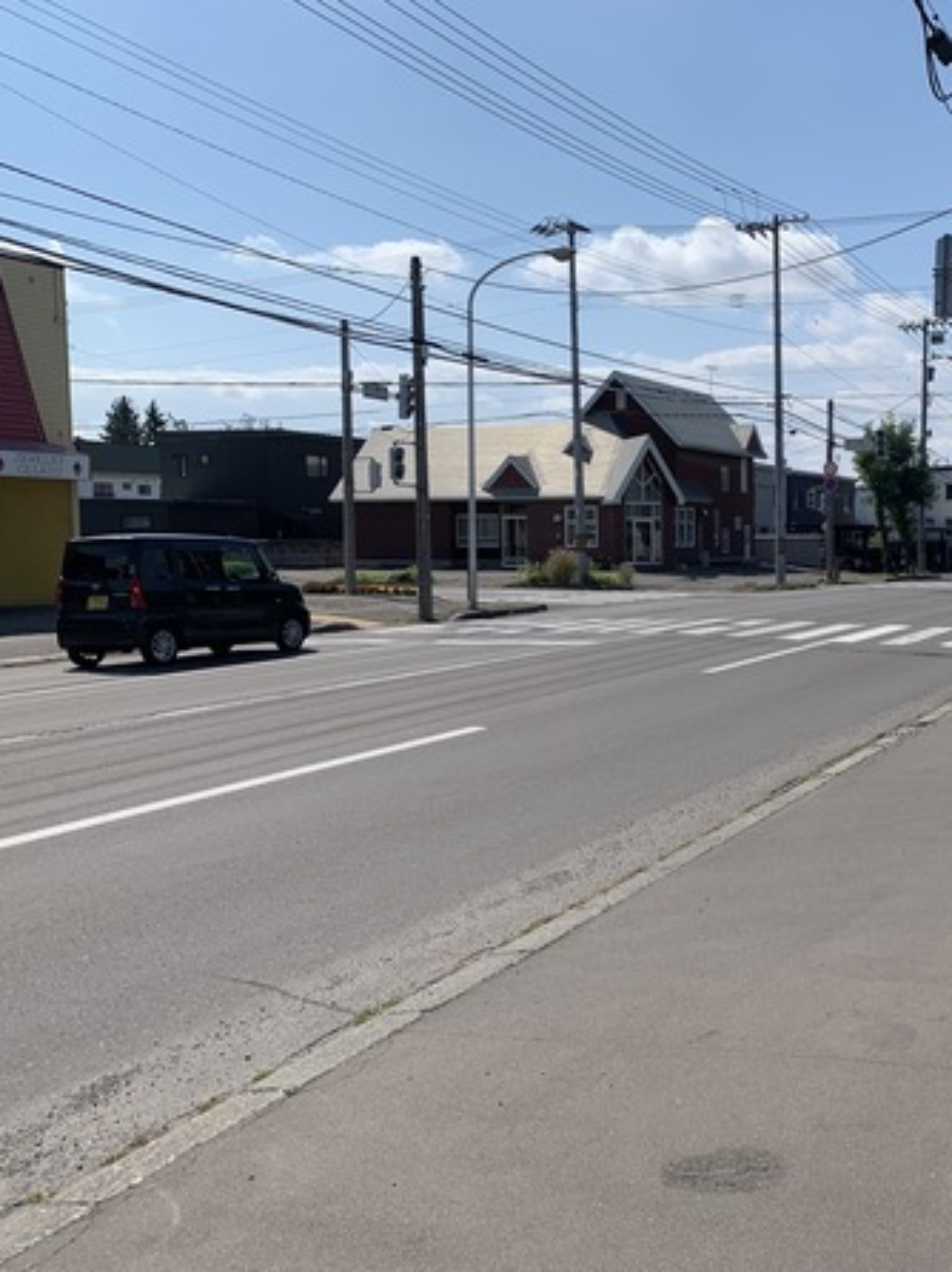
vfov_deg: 52.7
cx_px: 790
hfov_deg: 38.8
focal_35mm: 35
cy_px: 639
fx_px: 1285
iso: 25
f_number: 1.8
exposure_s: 1/3937
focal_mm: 4.25
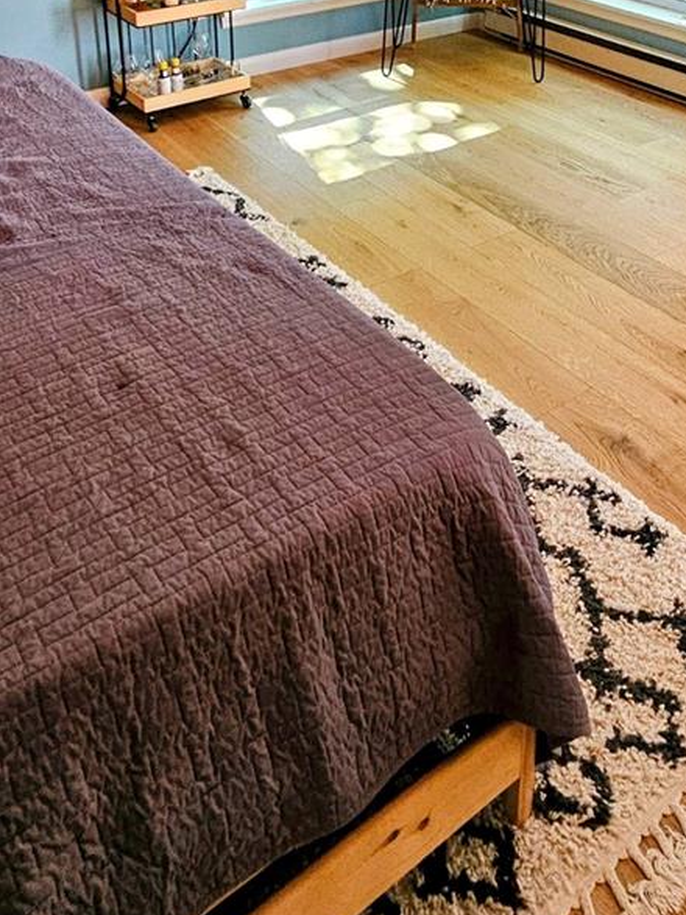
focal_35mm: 34
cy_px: 58
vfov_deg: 47.3
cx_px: 373
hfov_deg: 41.7
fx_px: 899
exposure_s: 1/60
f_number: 2.2
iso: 250
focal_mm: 2.2
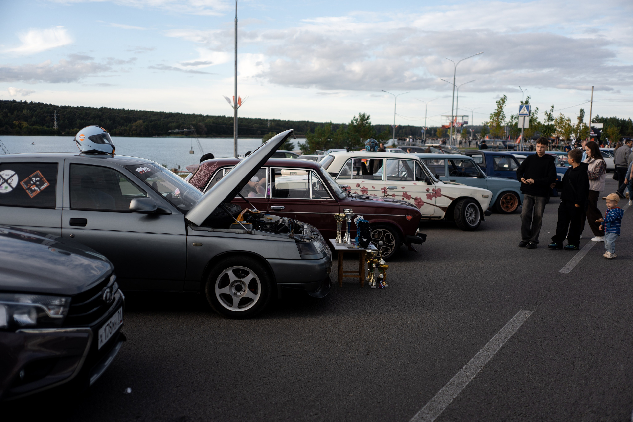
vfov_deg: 37.9
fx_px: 615
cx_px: 316
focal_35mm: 35
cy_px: 211
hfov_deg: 54.4
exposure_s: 1/1600
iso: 100
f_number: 2.2
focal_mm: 35
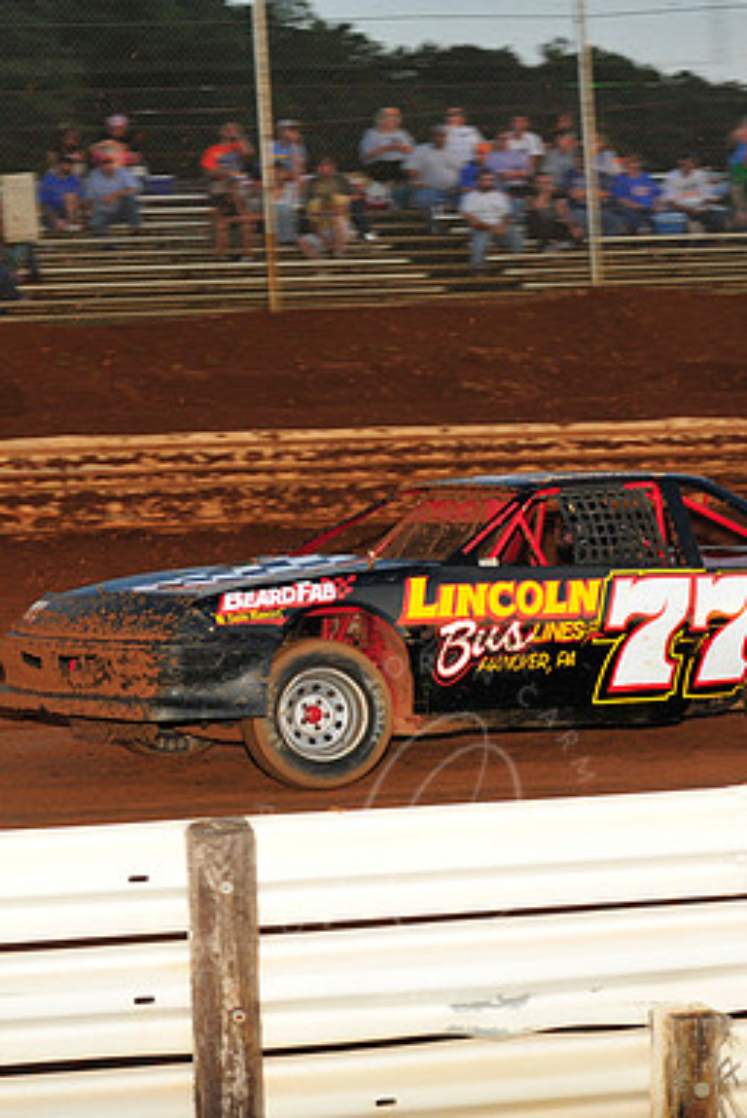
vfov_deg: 16.9
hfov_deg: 11.3
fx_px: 3759
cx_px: 426
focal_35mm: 121
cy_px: 560
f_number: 7.1
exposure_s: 1/320
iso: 800
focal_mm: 80
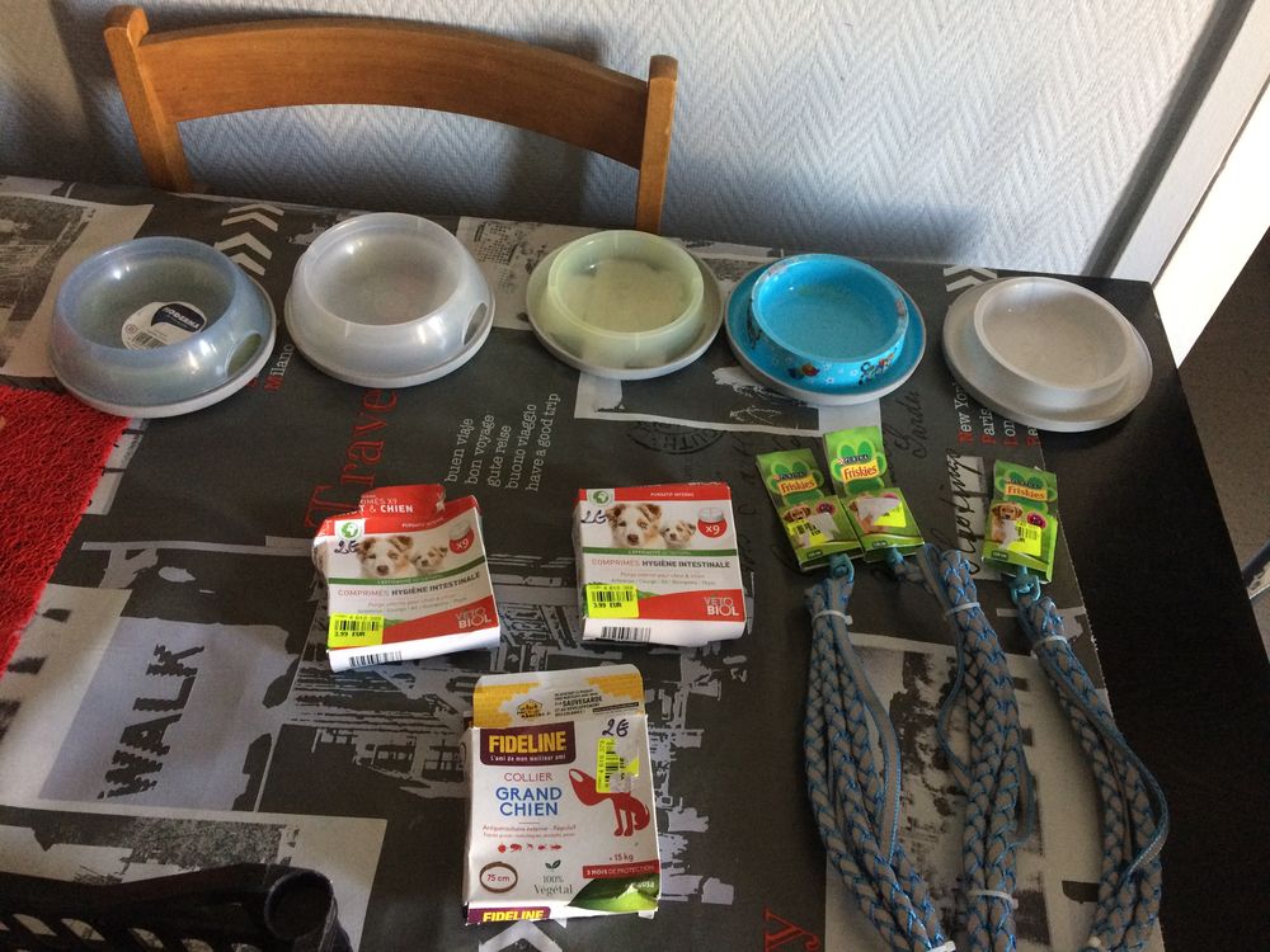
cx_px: 635
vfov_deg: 48.2
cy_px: 476
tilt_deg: -53.1
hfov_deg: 61.7
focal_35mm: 29
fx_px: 1064
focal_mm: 4.15
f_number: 2.2
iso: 250
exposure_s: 1/33
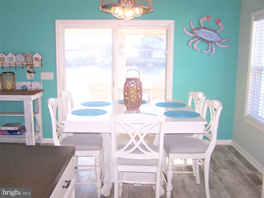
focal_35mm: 38
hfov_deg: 49.0
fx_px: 290
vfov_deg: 37.7
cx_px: 132
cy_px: 99
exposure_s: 1/90
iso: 80
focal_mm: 6.3
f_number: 2.8
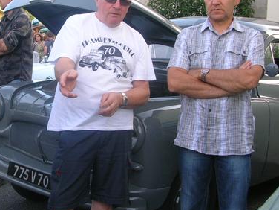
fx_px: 508
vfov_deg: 23.3
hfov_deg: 30.3
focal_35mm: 63
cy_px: 94
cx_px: 79
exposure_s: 1/128
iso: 50
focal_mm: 6.2
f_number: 2.9
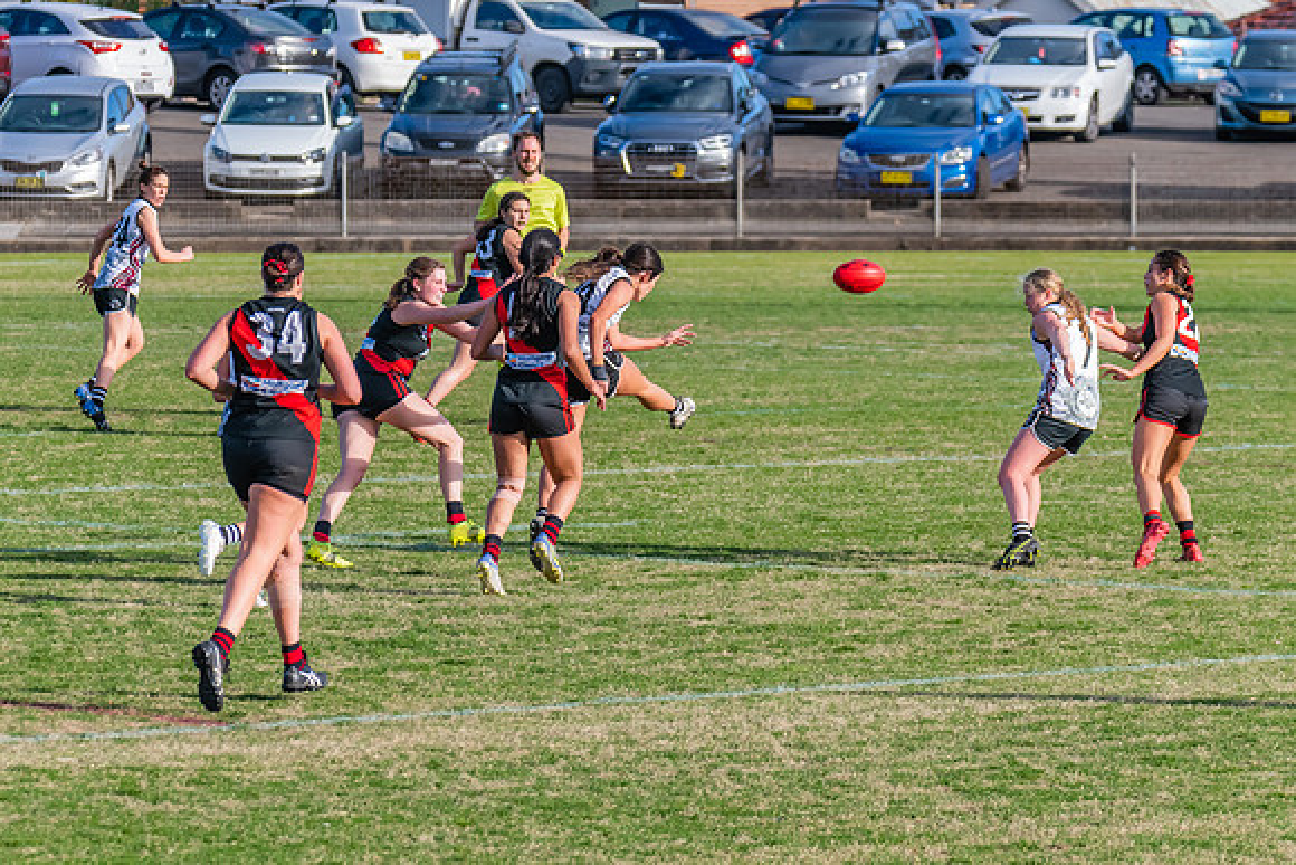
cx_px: 636
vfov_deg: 3.9
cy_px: 321
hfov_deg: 5.8
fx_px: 12713
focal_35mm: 353
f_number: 7.1
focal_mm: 240
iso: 800
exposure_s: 1/1250
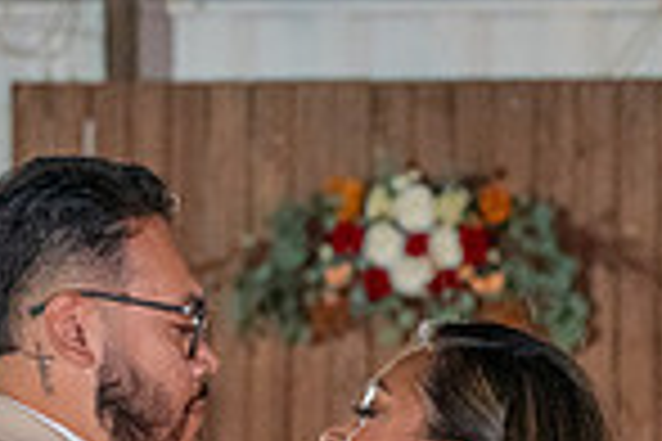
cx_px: 126
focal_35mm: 261
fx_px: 4799
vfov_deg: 5.2
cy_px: 650
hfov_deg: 7.9
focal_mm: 66
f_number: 4
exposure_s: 1/250
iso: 3200
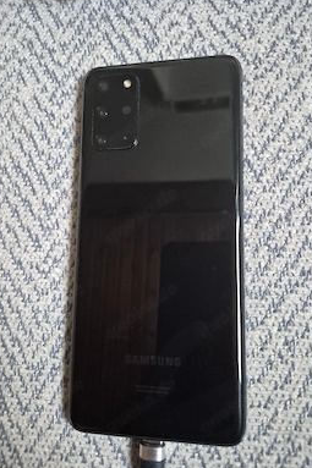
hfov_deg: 51.2
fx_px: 325
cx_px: 168
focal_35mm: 25
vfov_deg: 71.5
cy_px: 229
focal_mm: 5.4
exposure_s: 1/100
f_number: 1.8
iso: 1600
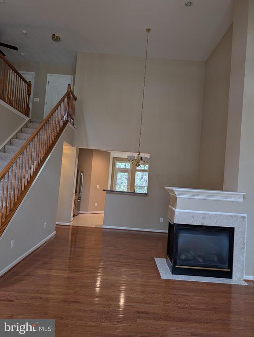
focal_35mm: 24
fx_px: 234
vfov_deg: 71.5
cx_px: 127
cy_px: 168
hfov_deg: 56.9
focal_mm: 6.9
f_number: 1.68
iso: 22
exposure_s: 1/145
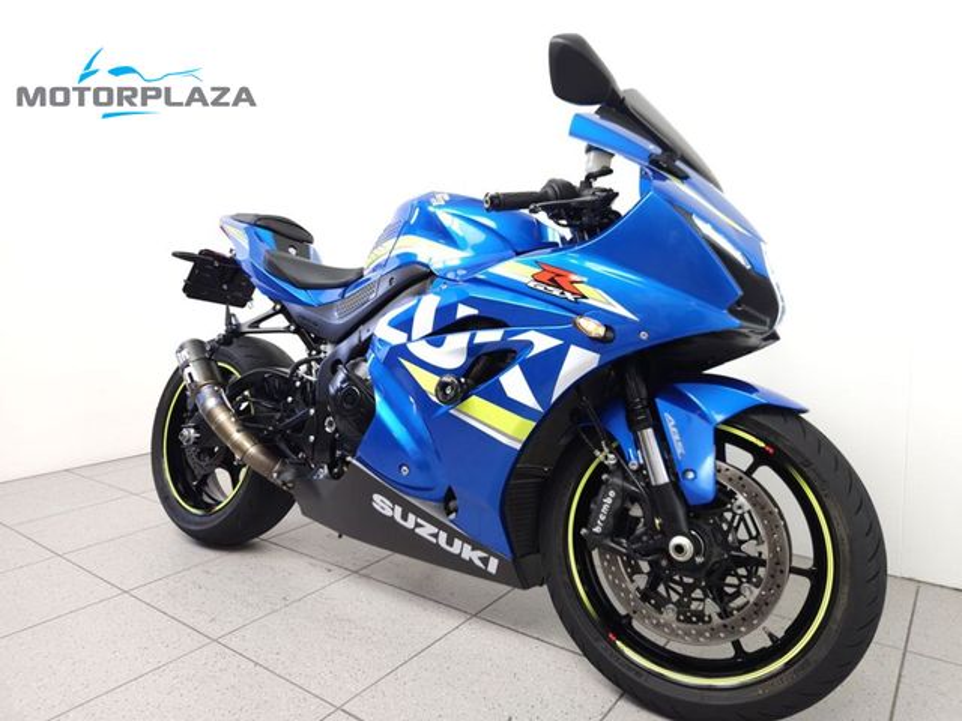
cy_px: 360
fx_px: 639
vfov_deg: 58.9
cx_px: 481
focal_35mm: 23
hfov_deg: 73.9
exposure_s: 1/30
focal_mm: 5.4
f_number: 1.8
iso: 100
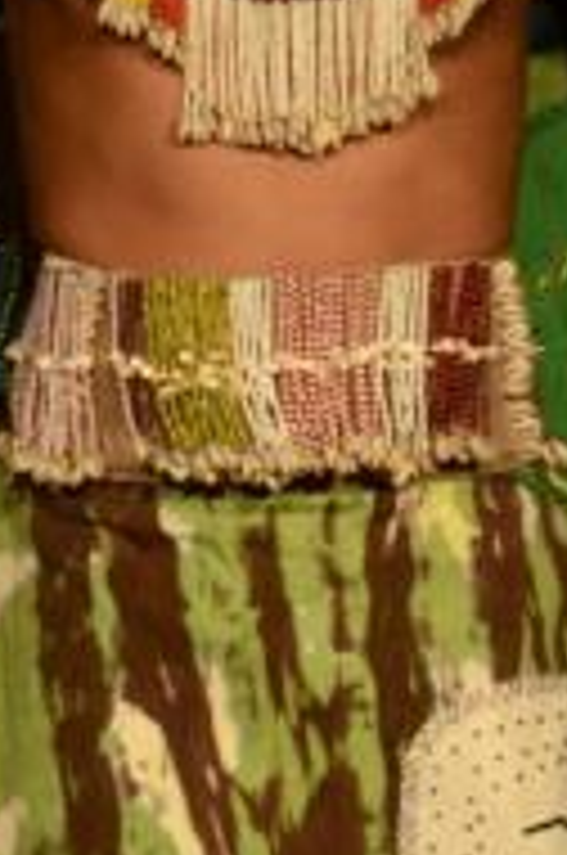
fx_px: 14723
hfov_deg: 2.2
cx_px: 259
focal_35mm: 621
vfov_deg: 3.3
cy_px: 540
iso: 1600
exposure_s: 1/320
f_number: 7.1
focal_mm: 105
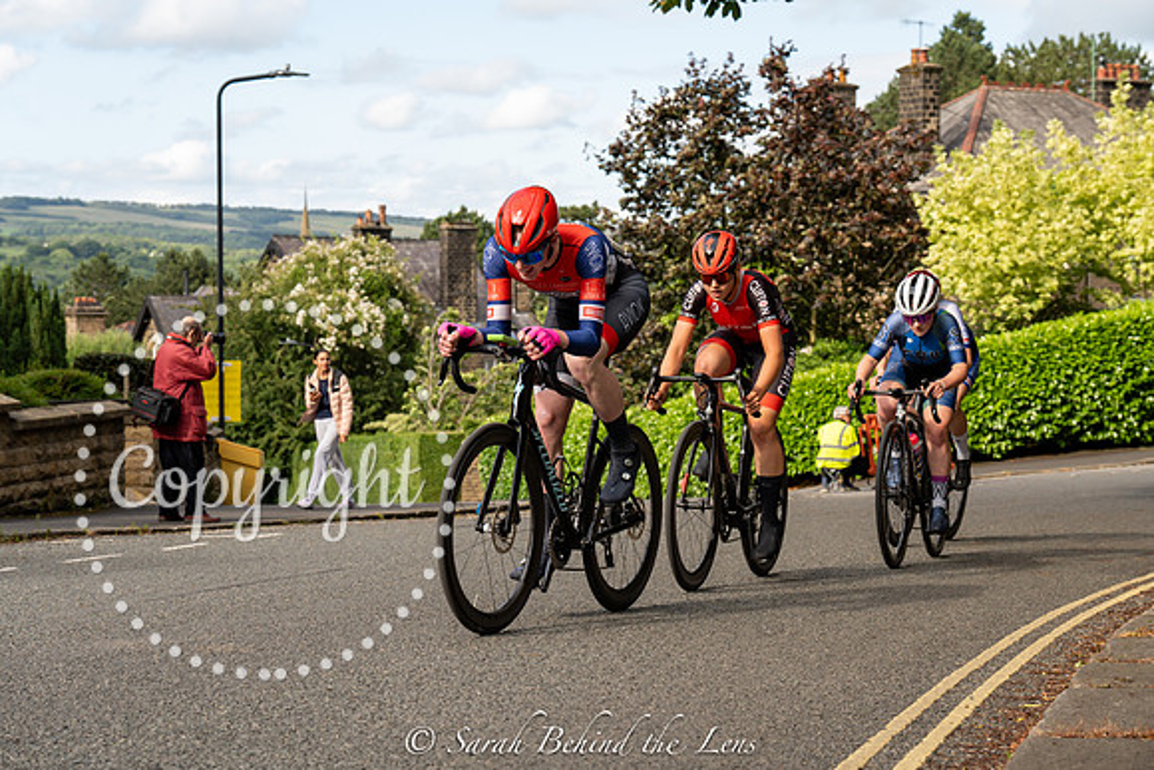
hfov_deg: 28.8
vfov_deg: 19.5
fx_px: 2244
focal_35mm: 70
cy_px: 385
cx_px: 577
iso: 400
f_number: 6.3
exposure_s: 1/640
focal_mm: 70
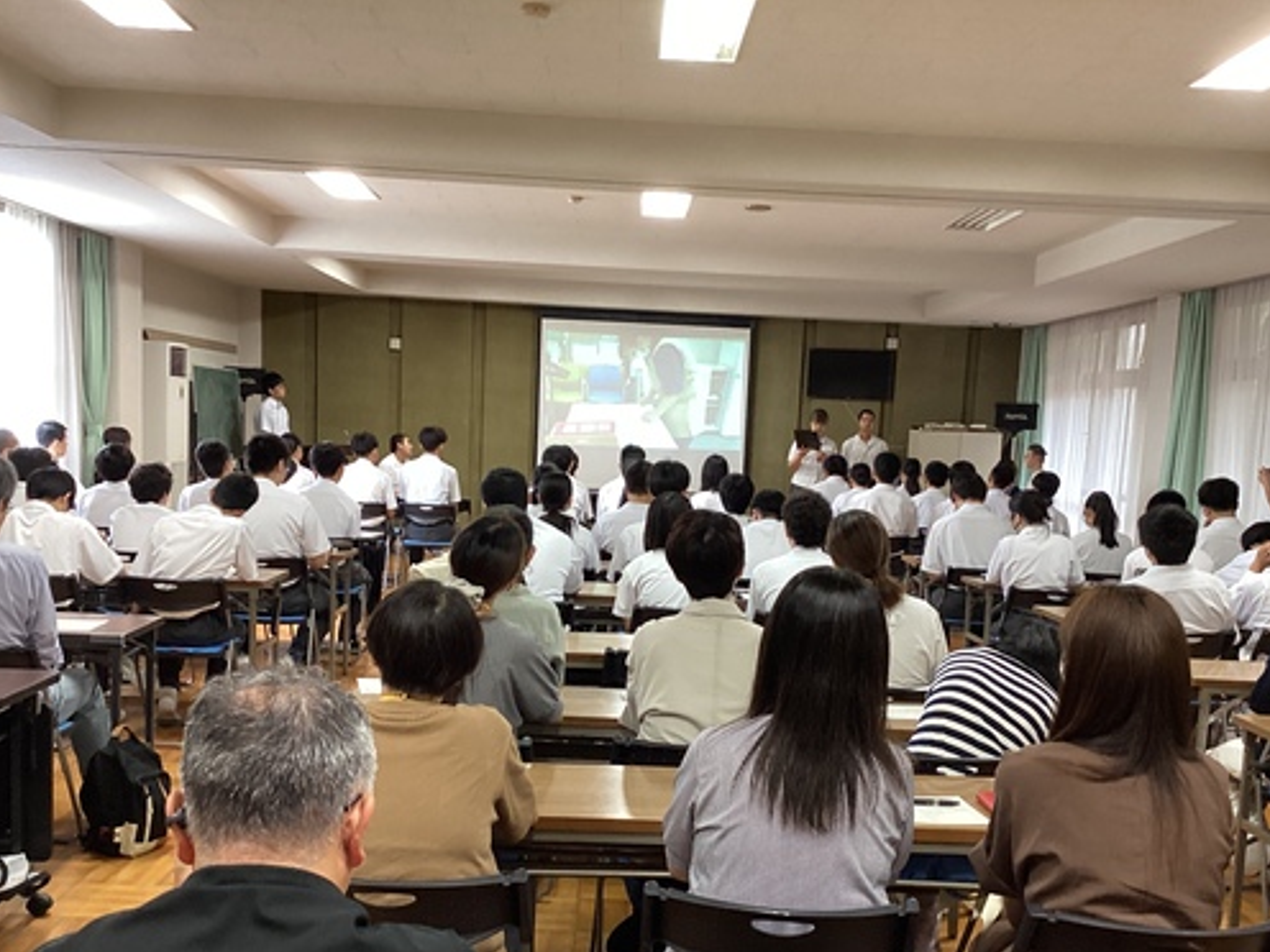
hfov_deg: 46.8
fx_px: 1468
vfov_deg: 35.7
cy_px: 612
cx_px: 655
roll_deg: -3.1
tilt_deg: -9.6
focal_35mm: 40
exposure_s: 1/60
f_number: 2.4
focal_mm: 3.3
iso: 200
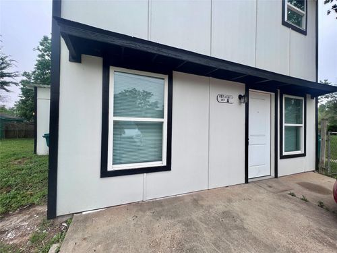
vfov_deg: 89.9
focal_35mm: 13
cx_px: 168
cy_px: 126
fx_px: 127
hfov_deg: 106.2
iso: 32
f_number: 1.8
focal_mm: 1.57
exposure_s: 1/552
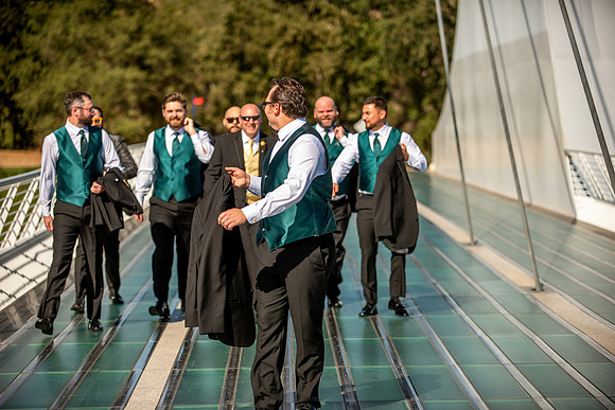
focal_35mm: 116
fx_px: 1982
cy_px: 205
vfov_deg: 11.8
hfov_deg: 17.6
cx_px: 308
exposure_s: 1/4000
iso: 200
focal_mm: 116
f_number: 2.8
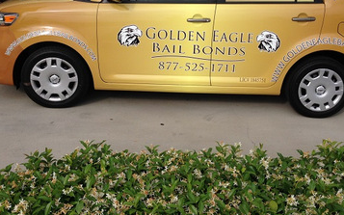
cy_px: 79
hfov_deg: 42.6
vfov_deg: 27.3
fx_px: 441
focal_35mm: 47
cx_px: 183
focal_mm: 4.12
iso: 50
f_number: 2.4
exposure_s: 1/2008
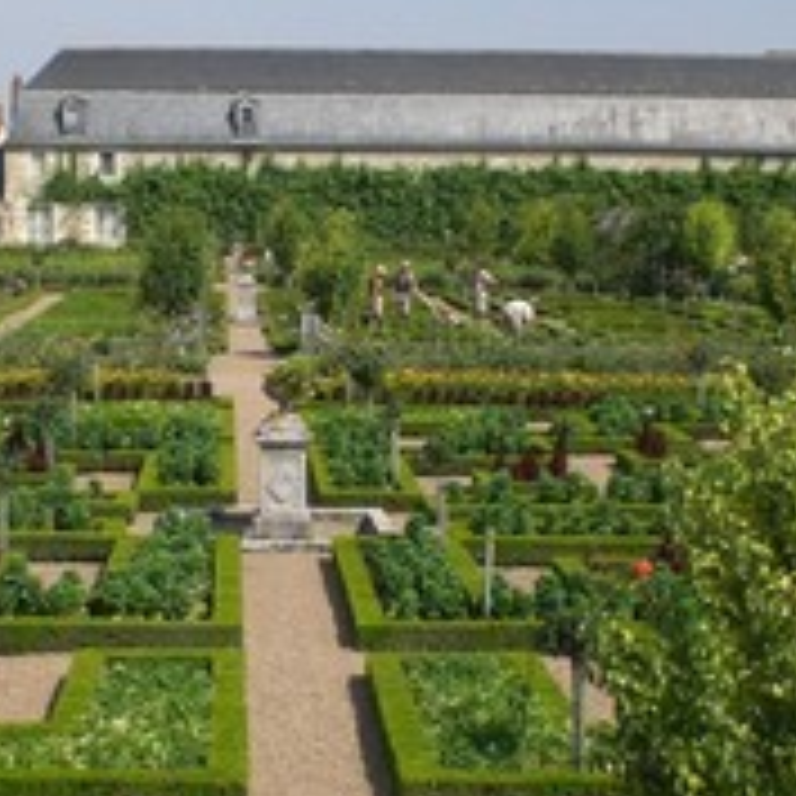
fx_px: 1977
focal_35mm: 76
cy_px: 580
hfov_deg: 22.7
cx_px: 292
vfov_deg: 22.6
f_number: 4.4
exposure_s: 1/500
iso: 50
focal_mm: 6.3
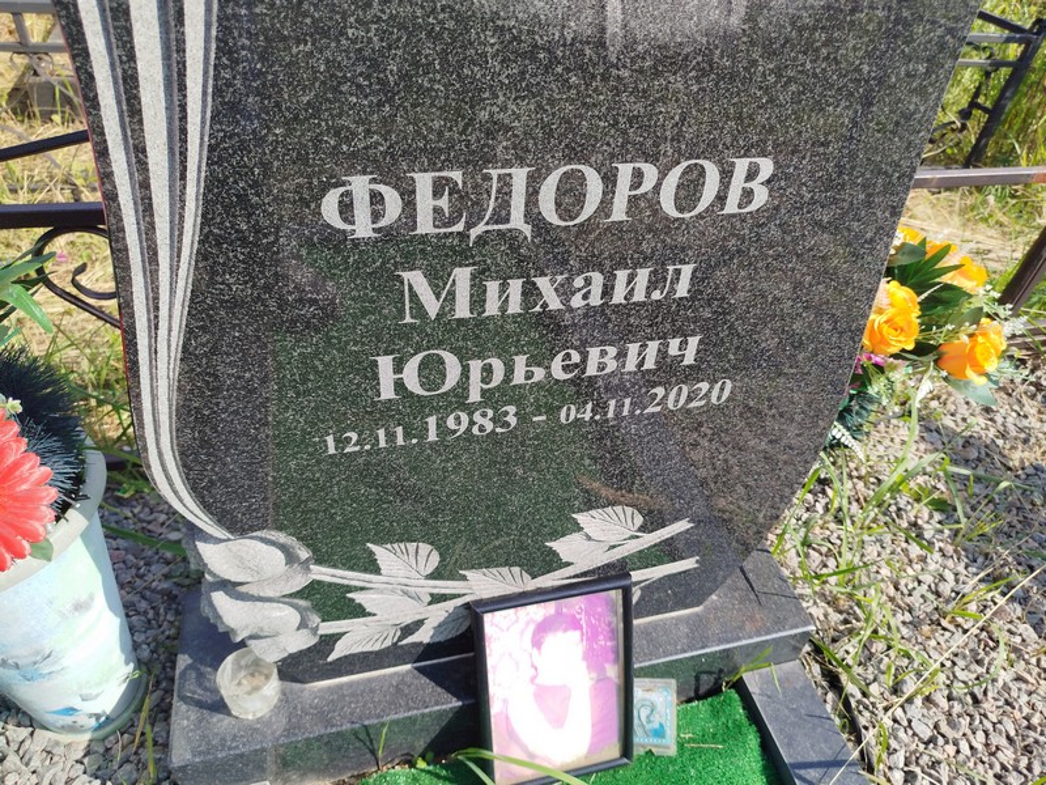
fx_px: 725
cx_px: 523
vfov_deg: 56.8
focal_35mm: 24
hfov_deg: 71.6
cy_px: 392
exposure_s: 1/724
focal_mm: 5.31
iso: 50
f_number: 1.7
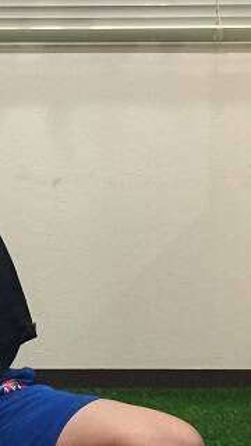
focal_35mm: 79
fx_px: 935
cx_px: -89
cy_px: 162
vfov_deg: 26.7
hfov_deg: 14.5
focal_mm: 4.15
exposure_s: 1/33
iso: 200
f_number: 2.2
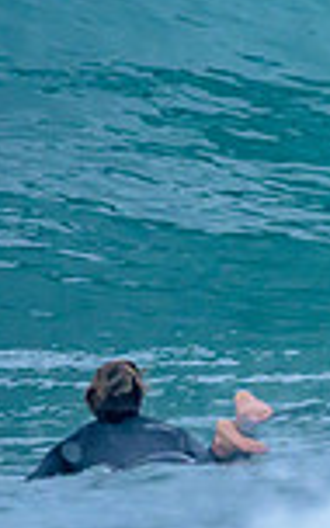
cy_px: -99
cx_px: 771
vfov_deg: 0.7
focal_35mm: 3113
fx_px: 44795
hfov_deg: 0.4
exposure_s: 1/3200
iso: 2000
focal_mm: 800
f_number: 6.3
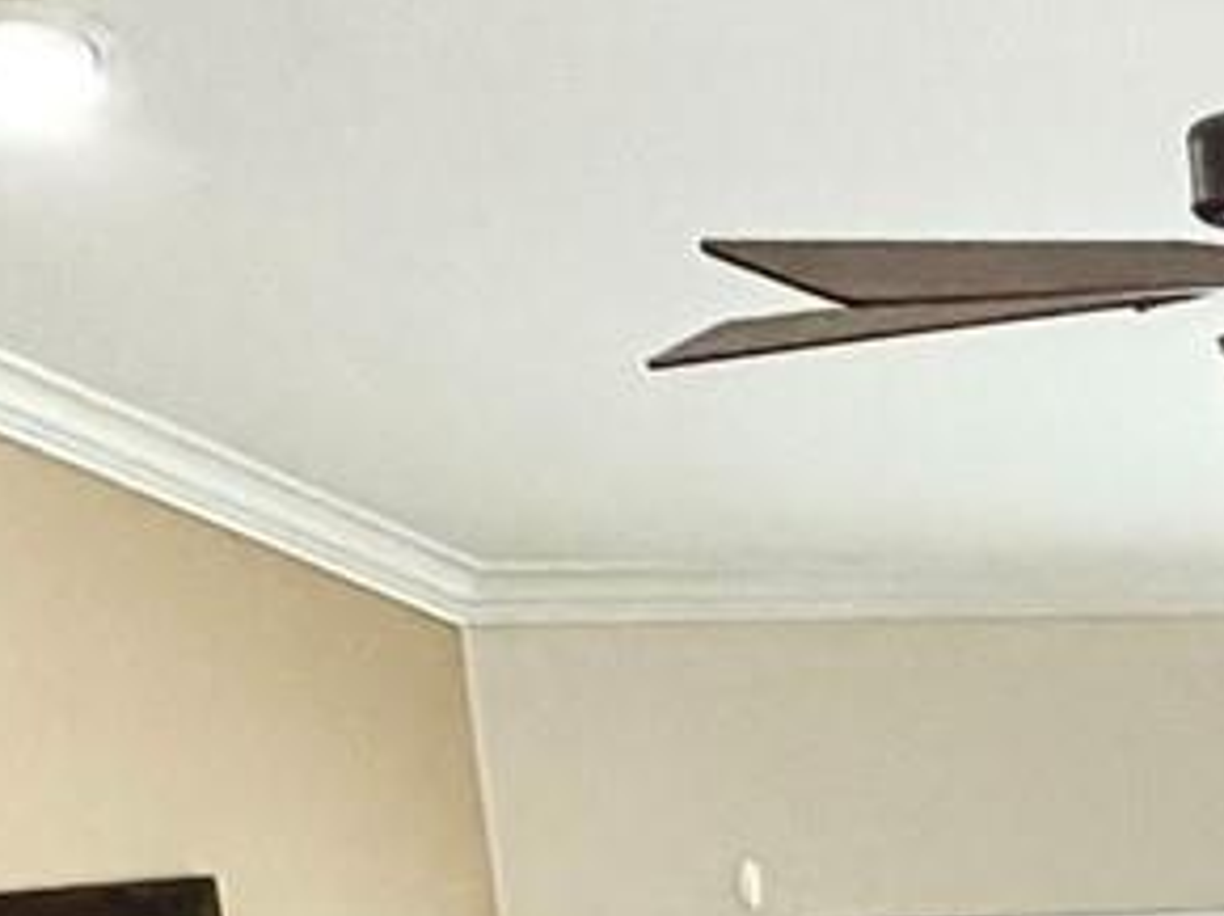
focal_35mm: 99
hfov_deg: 16.1
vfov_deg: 13.8
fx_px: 3498
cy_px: 1477
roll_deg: +1.2
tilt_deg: -14.3
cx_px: 2338
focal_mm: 2.22
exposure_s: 1/120
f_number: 2.2
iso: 320
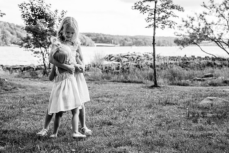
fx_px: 296
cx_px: 112
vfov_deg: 28.9
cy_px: 77
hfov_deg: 42.3
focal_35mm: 47
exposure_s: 1/400
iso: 500
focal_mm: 44
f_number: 3.5
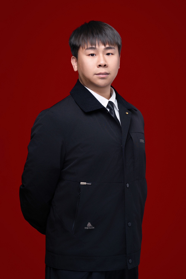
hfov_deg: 19.5
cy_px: 140
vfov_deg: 28.8
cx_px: 93
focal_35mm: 70
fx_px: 542
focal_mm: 70
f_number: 5.6
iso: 100
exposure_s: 1/125
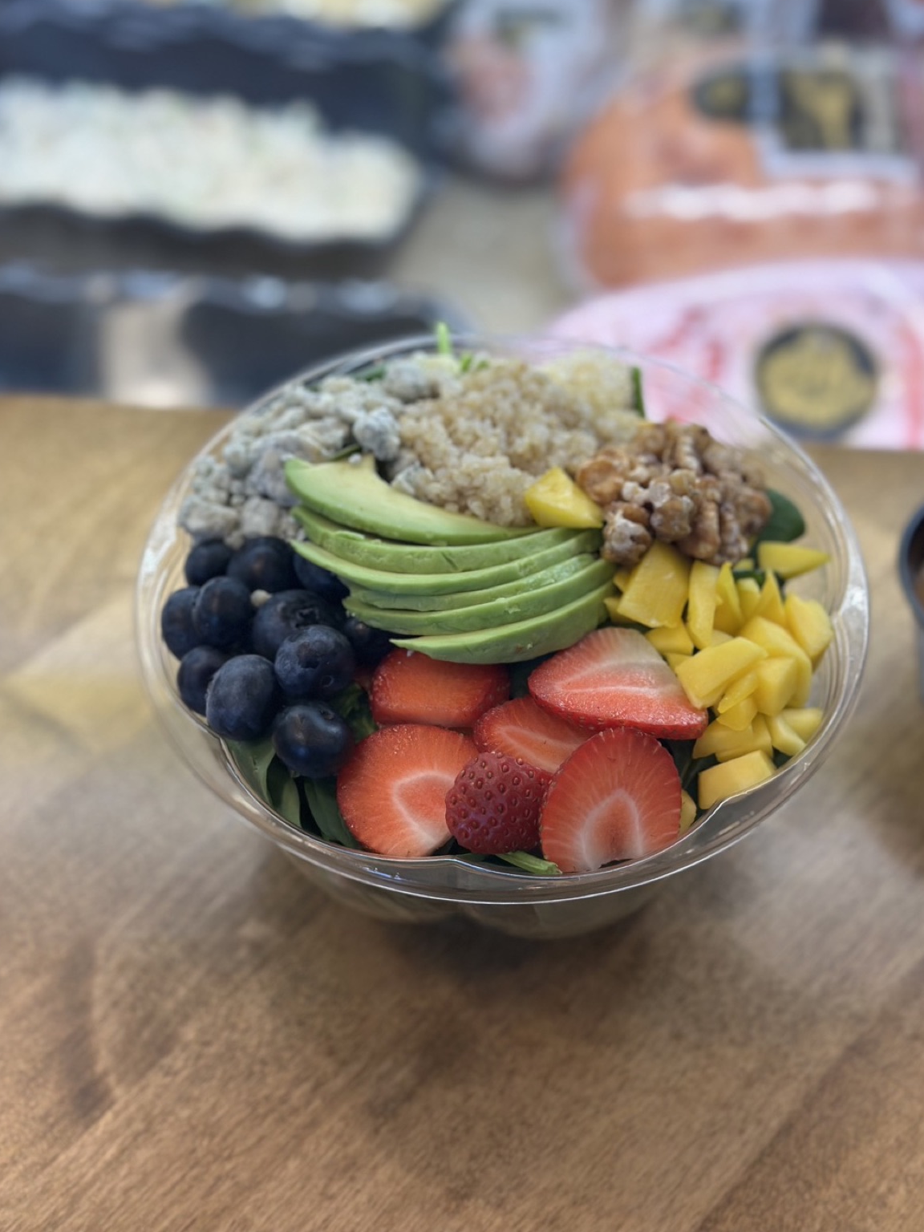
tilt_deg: -48.5
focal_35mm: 50
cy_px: 591
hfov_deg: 29.1
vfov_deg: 38.2
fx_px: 1780
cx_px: 477
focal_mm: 6.86
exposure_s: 1/120
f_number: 1.78
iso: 125
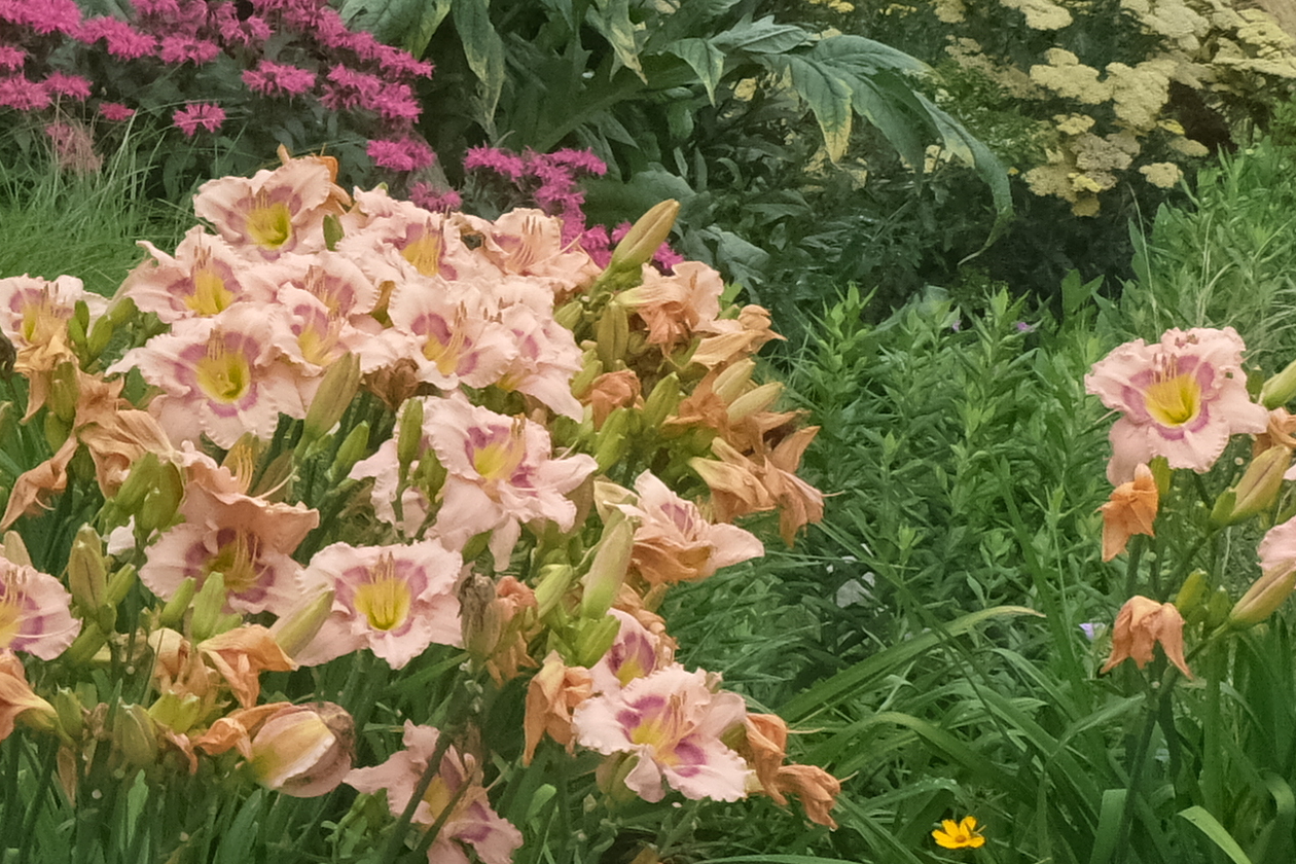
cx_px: -865
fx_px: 7883
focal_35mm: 219
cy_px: 262
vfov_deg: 6.3
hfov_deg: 9.1
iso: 2000
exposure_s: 1/600
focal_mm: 30.9
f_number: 10
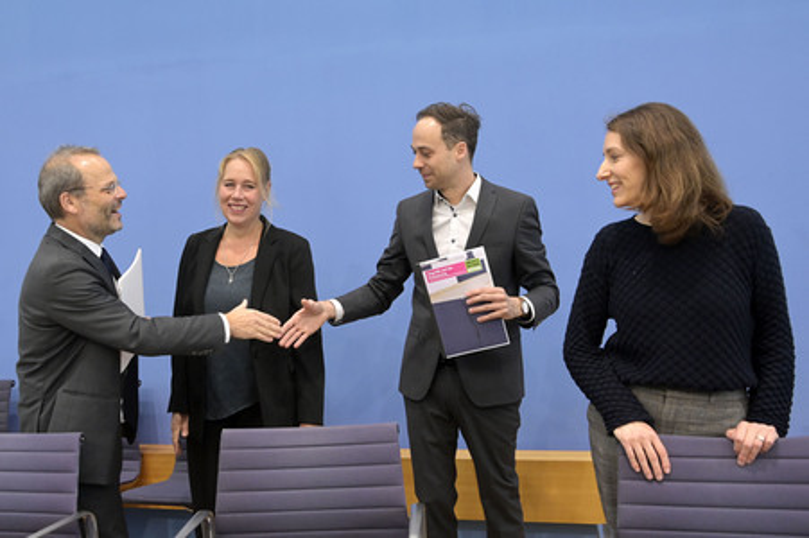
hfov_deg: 55.8
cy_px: 269
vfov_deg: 38.8
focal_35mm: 34
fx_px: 763
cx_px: 404
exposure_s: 1/500
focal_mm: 34
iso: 5000
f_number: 5.6
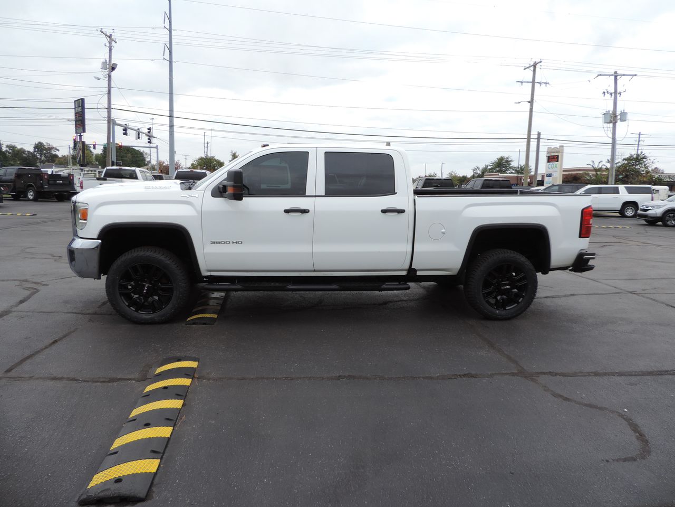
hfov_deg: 71.6
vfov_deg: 56.8
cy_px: 254
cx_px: 338
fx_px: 468
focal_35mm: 24
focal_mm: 4.3
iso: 80
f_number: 3
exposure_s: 1/80
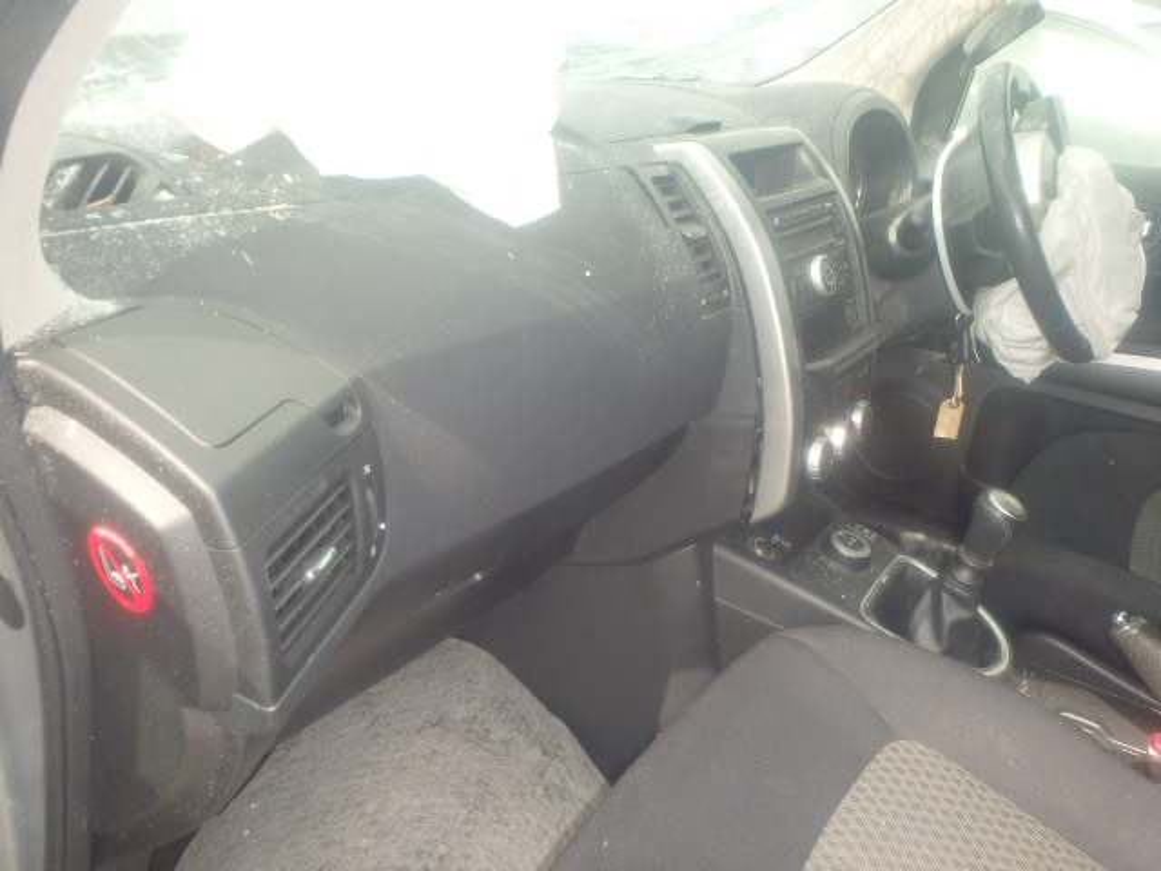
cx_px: 580
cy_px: 436
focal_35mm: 28
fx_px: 939
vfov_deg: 49.7
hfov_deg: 63.4
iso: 125
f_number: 3.9
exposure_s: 1/200
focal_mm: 5
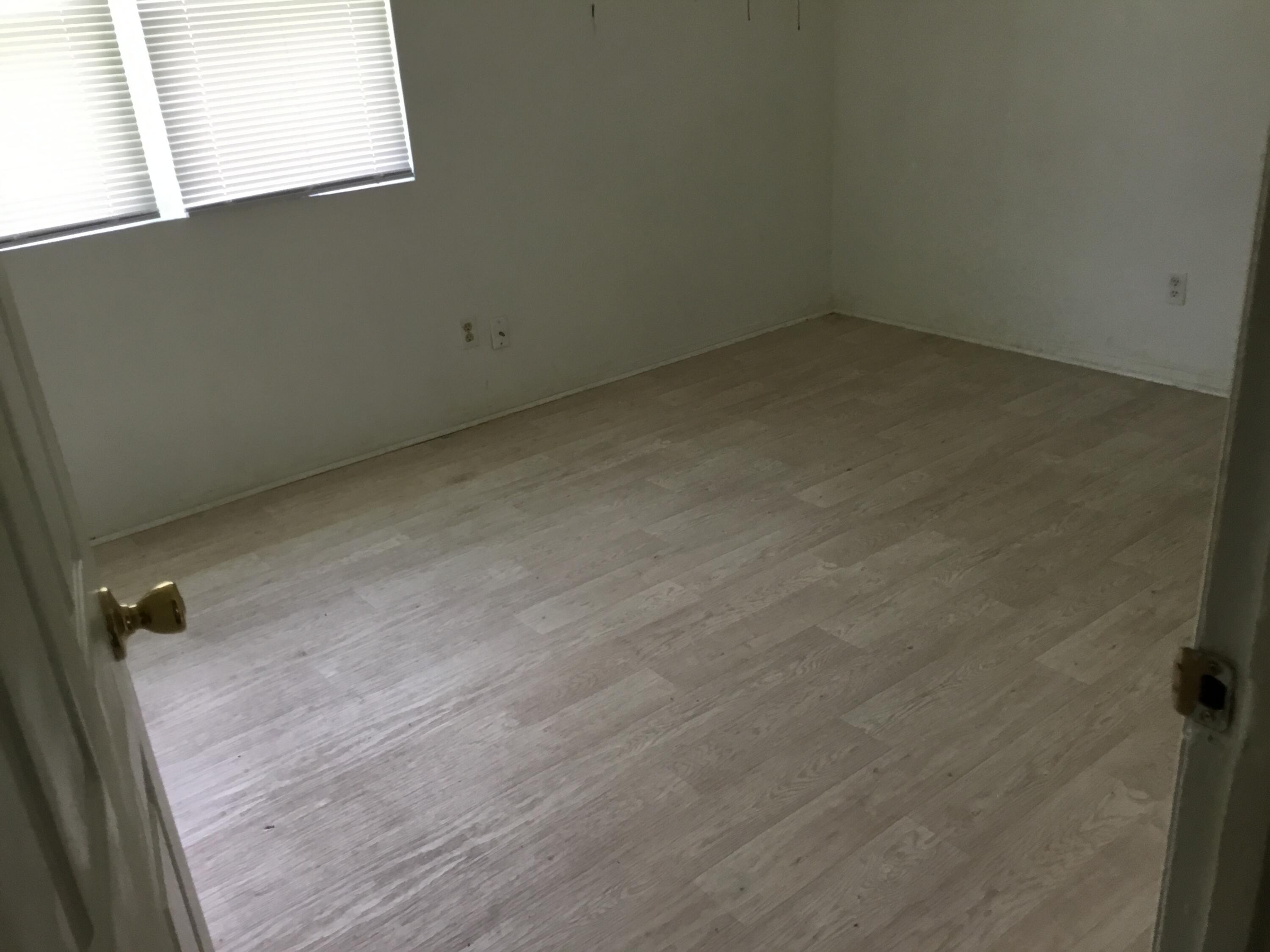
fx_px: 1137
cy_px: 476
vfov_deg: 45.4
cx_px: 635
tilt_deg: -20.7
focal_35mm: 31
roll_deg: +4.6
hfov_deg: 58.4
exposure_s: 1/30
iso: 64
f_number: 2.4
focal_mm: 3.3
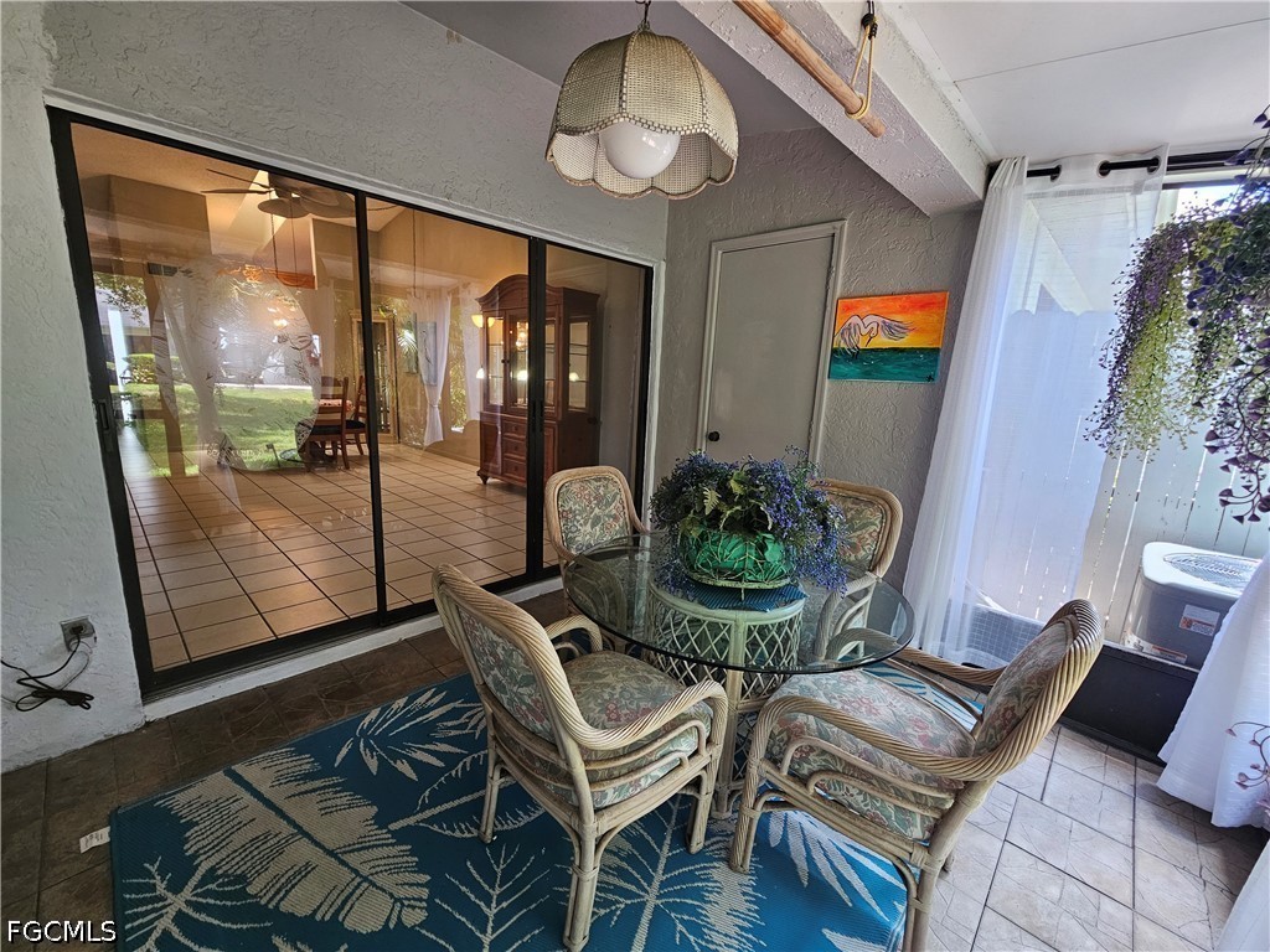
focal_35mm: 13
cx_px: 635
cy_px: 476
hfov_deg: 106.2
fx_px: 477
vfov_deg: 89.9
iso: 125
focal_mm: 2.2
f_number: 2.2
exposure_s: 1/60
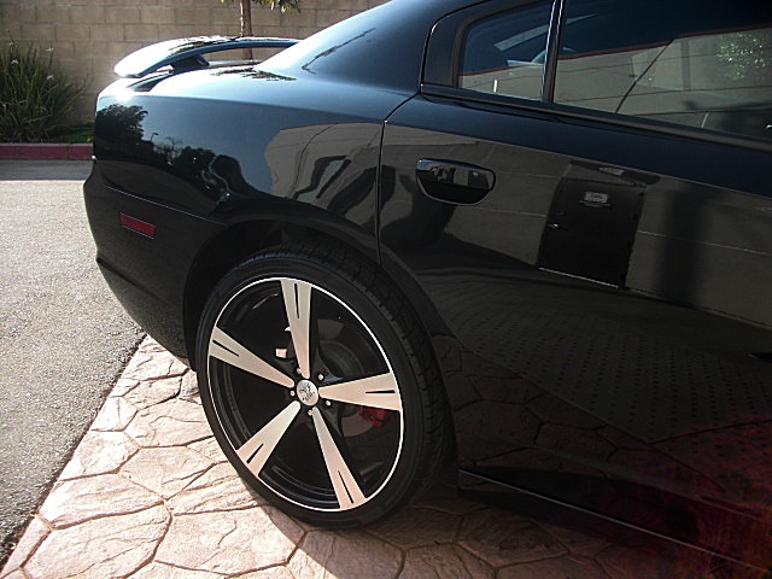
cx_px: 386
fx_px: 803
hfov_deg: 51.4
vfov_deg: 39.7
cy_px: 290
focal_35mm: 36
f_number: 2.8
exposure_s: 1/250
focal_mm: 6.3
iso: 50
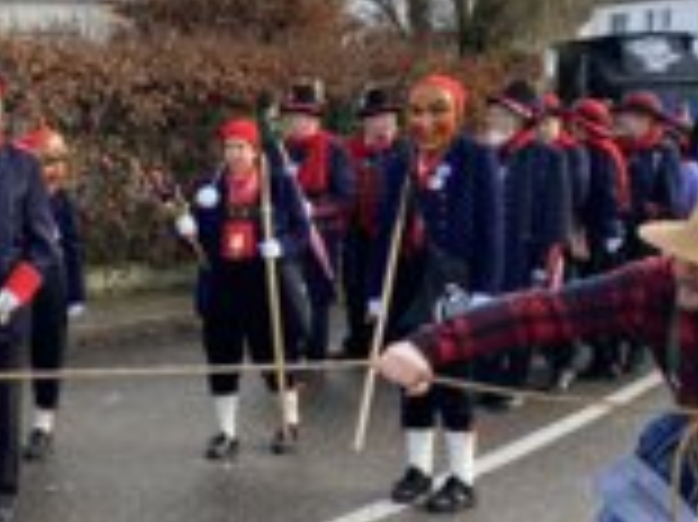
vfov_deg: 21.9
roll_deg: -1.7
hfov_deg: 28.0
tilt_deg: -9.1
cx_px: 77
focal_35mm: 67
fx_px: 1350
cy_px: 266
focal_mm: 4.25
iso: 32
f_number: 1.8
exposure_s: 1/420
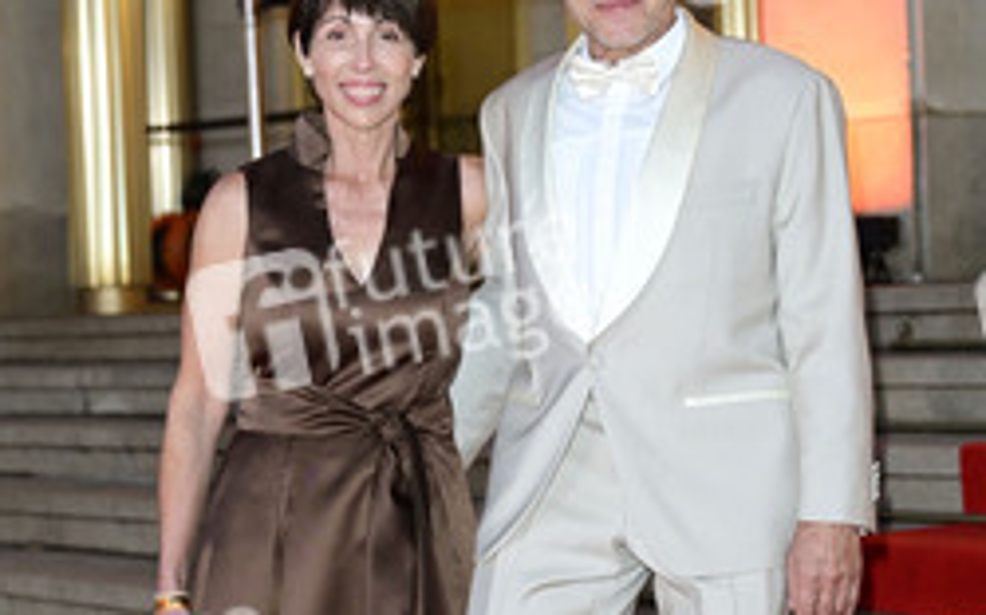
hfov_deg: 22.3
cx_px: 505
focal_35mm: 93
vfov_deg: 14.0
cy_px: 505
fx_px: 2498
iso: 5000
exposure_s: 1/200
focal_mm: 57
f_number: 3.5
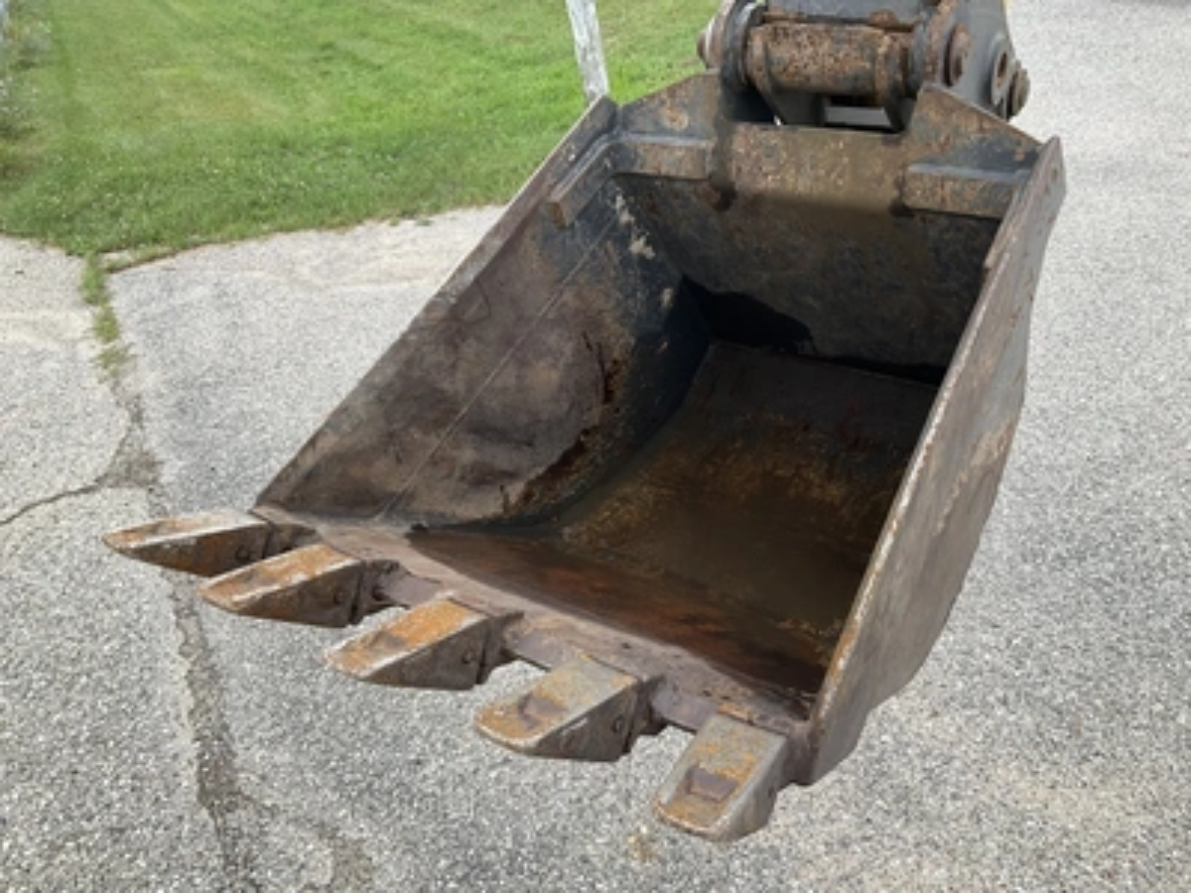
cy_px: 446
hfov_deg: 61.7
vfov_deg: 48.2
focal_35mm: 29
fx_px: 998
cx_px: 596
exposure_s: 1/205
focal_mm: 3
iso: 20
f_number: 1.8
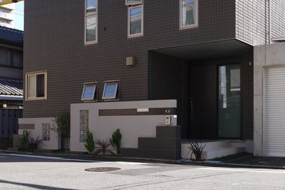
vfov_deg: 26.4
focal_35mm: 51
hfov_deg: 38.7
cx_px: 174
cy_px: 121
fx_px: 404
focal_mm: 20
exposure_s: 1/200
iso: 100
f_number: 5.6
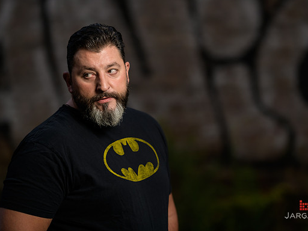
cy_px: 115
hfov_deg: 13.4
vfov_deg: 10.1
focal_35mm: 147
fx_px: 1308
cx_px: 168
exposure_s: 1/250
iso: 200
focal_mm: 135
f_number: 2
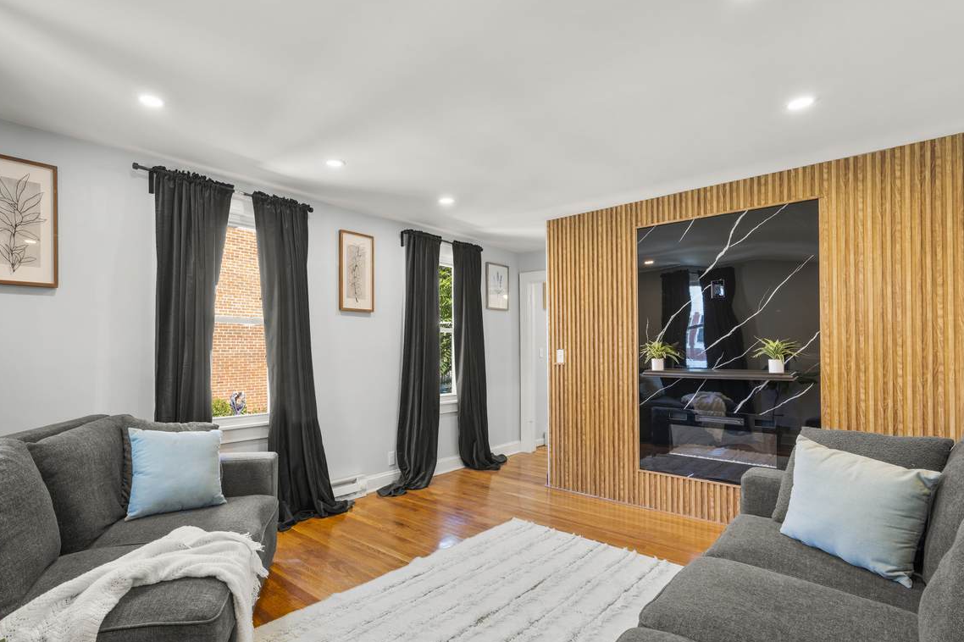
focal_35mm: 18
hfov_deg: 89.8
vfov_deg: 67.3
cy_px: 344
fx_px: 482
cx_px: 436
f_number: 9
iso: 250
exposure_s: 1.3
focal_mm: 16
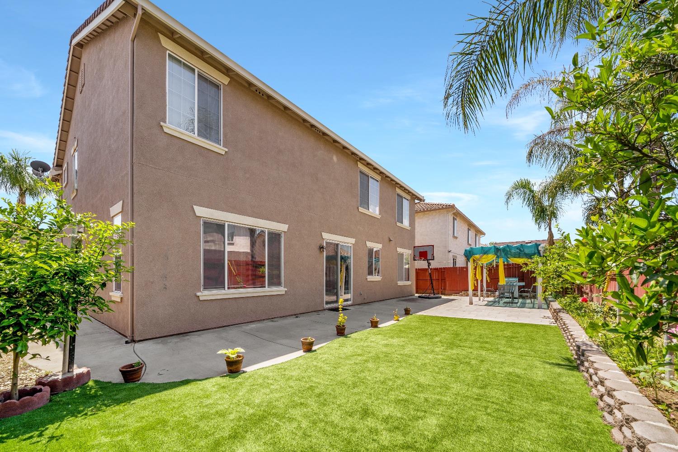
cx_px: 339
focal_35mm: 12
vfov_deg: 90.0
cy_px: 226
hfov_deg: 112.6
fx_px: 226
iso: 100
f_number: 9
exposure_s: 1/125
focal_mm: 12
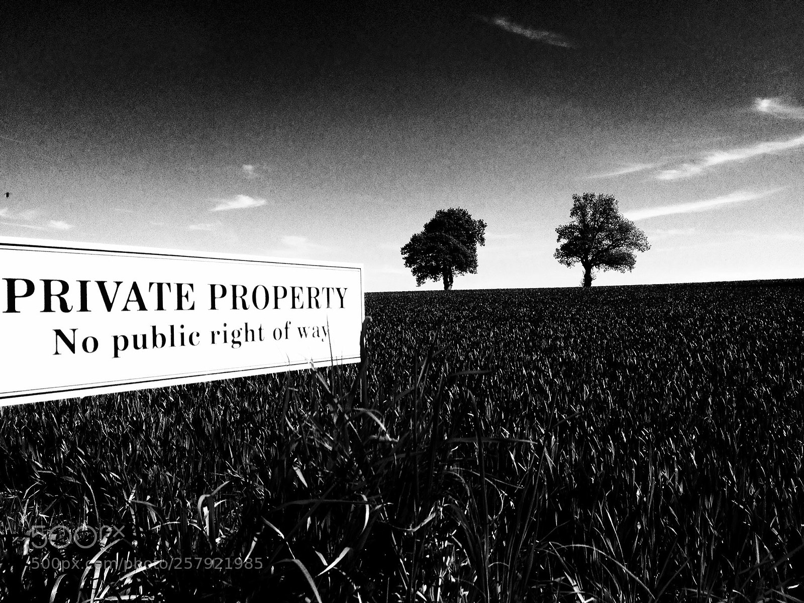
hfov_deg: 52.6
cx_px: 402
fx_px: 813
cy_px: 302
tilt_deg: +2.1
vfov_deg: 40.7
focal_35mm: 35
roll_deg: -3.0
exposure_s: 1/2404
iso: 50
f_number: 2.4
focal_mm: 4.28
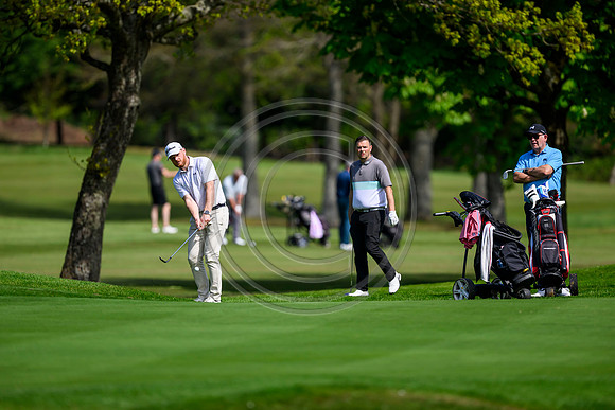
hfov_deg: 5.2
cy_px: 205
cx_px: 308
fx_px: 6835
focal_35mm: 400
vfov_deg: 3.4
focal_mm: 400
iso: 500
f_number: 3.5
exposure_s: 1/6400
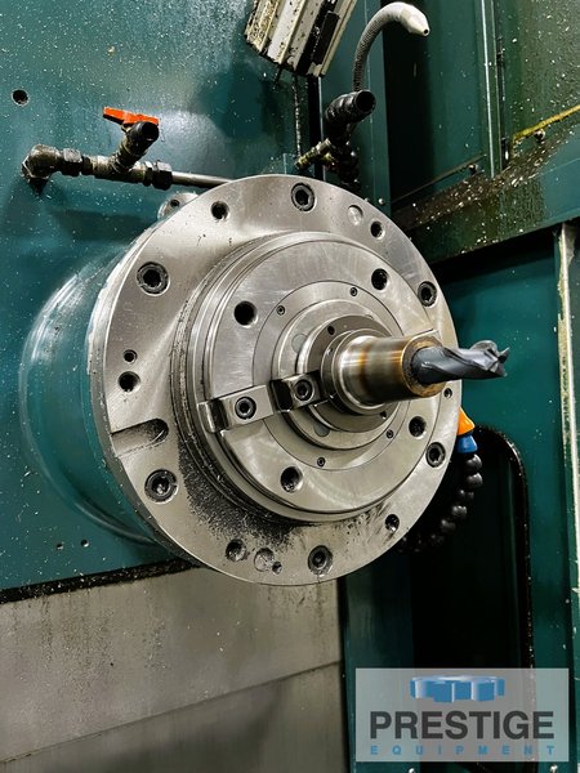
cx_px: 290
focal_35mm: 26
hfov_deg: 53.1
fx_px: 581
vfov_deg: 67.3
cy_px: 386
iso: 500
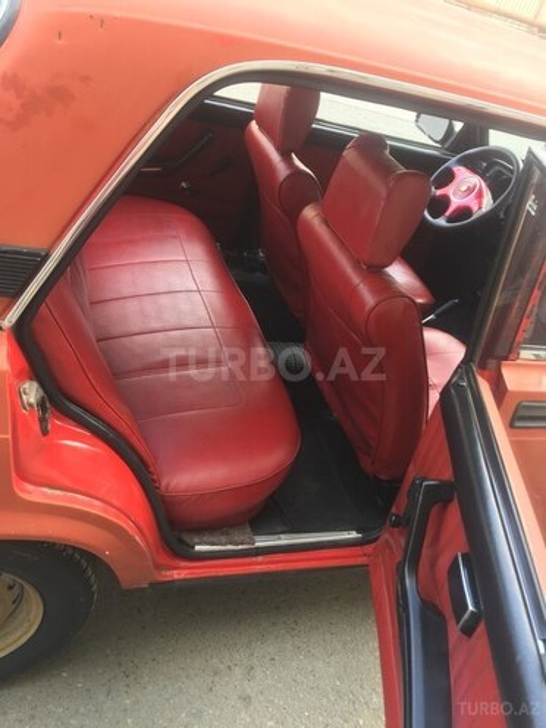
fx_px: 610
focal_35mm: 29
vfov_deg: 61.7
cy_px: 364
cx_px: 273
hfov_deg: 48.2
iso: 32
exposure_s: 1/50
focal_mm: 4.15
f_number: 2.2
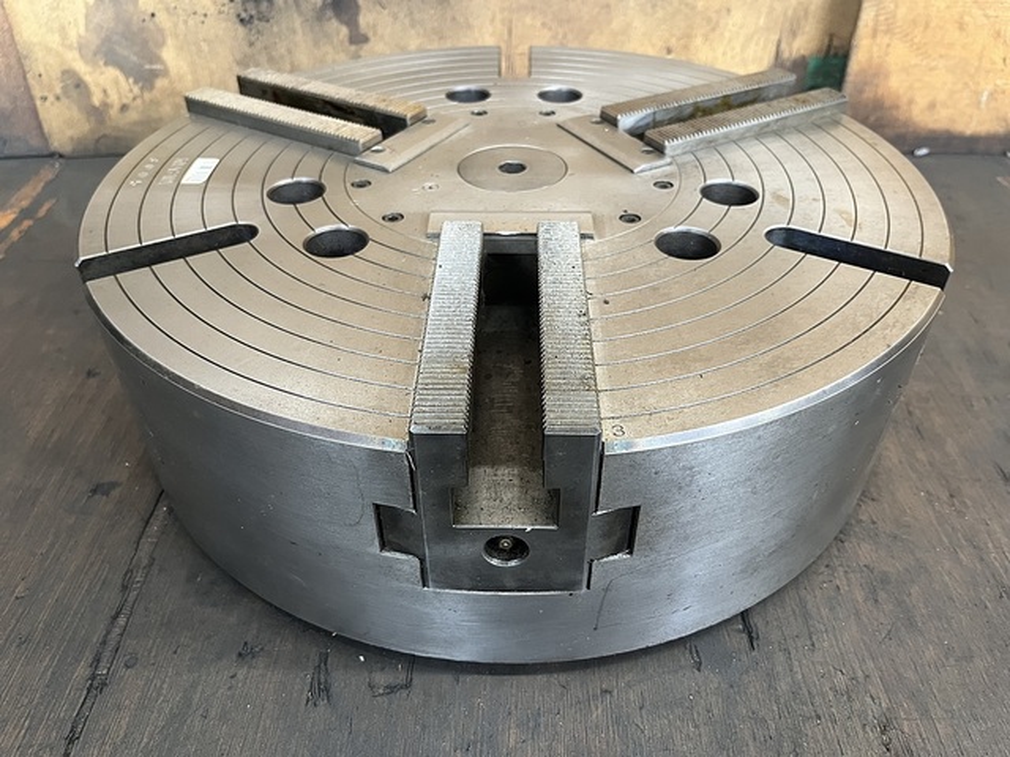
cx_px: 505
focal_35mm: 26
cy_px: 378
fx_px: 759
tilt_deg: -40.2
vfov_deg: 53.1
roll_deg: +1.8
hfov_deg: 67.3
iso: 320
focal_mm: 5.1
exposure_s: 1/60
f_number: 1.6
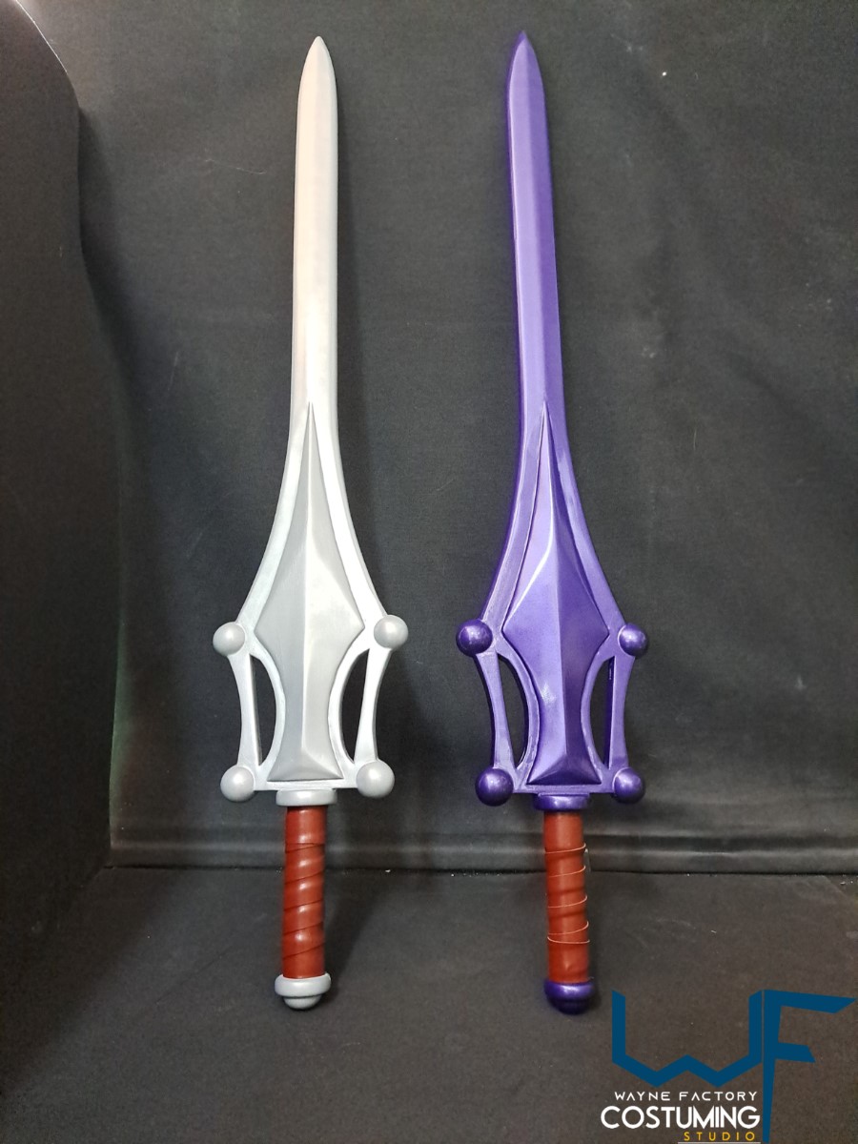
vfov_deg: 71.6
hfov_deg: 56.8
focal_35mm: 24
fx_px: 793
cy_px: 572
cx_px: 429
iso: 476
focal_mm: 5.23
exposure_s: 1/20
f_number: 1.8
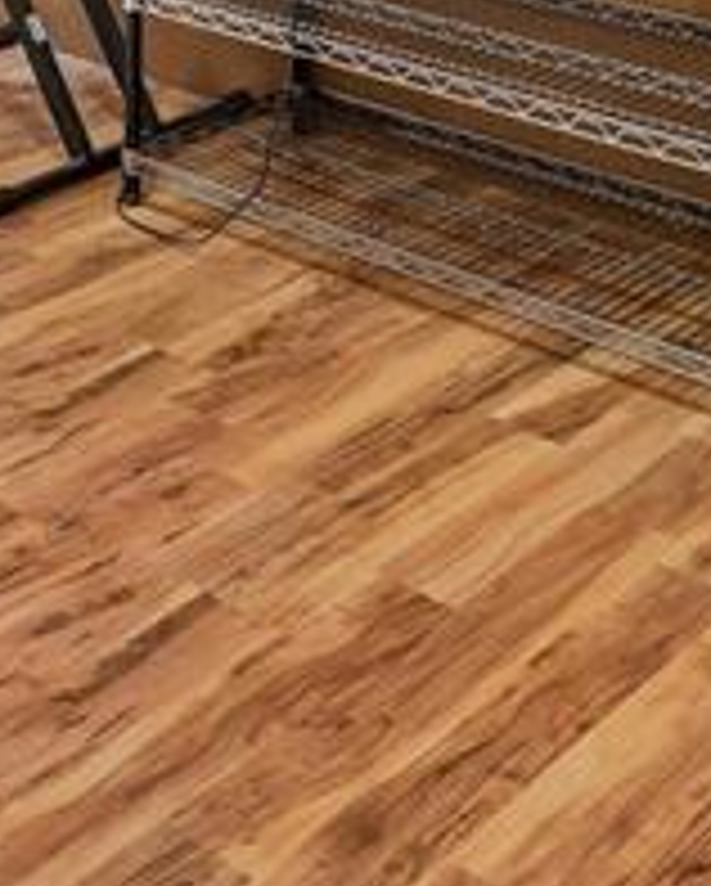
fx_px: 2049
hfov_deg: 18.2
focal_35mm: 78
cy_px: -639
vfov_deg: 19.4
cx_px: -238
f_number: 8
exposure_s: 1/4
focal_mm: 16
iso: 400
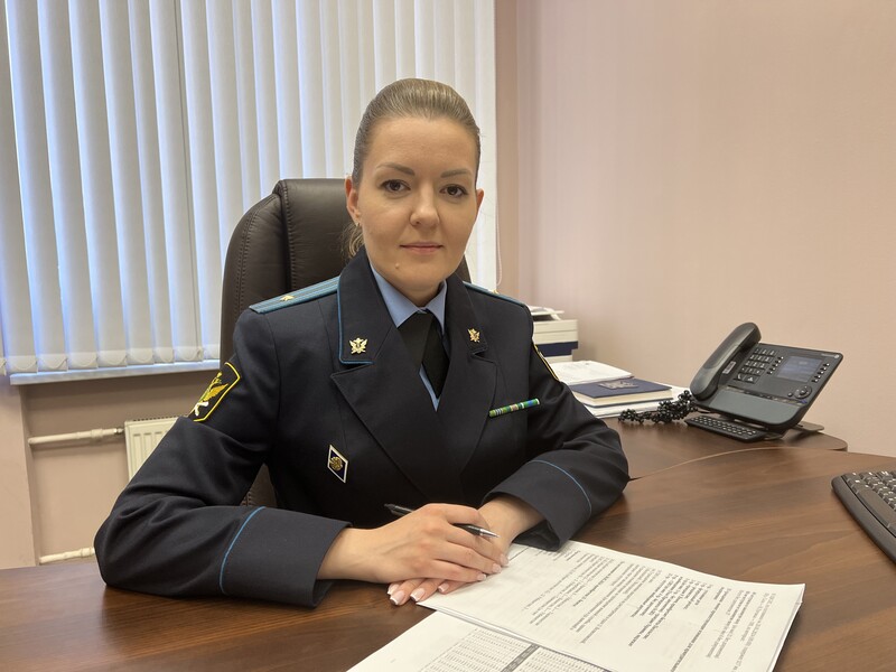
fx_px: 673
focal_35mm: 26
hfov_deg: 67.3
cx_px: 448
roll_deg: +1.2
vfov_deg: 53.1
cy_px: 336
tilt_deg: -6.7
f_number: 1.5
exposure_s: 1/100
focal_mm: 5.7
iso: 125
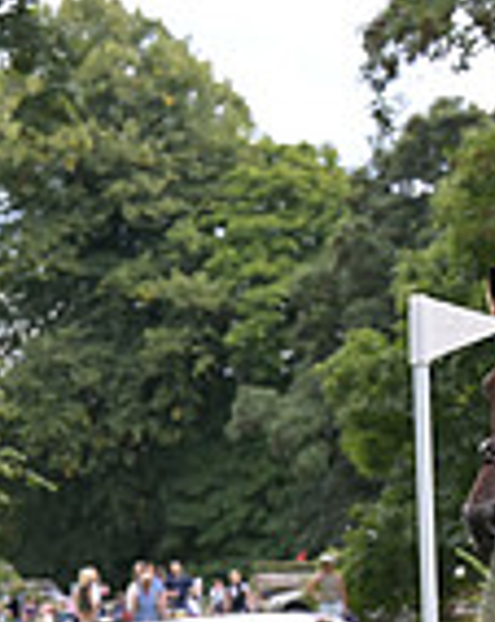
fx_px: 5787
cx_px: 876
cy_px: 637
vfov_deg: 6.1
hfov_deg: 4.8
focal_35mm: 315
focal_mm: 82
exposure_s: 1/1250
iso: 1250
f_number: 5.6
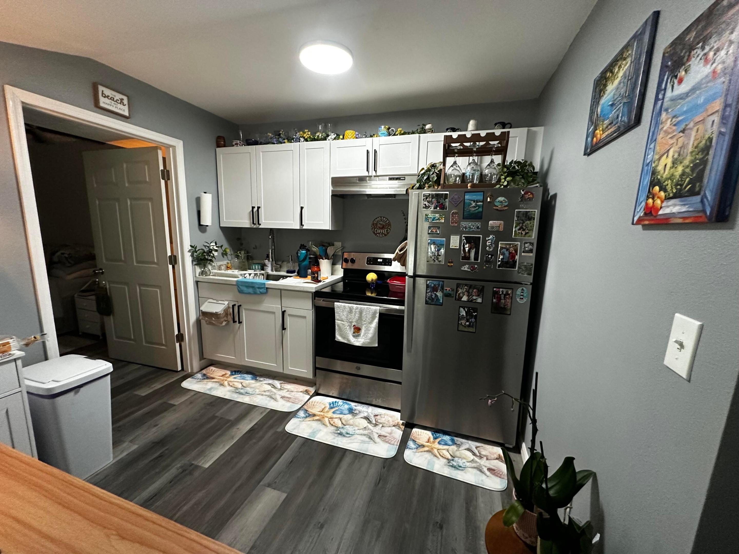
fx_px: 299
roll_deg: -2.0
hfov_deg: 102.1
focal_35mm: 14
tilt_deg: -8.2
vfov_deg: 85.7
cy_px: 277
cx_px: 370
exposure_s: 1/60
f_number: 2.2
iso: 400
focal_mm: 2.22
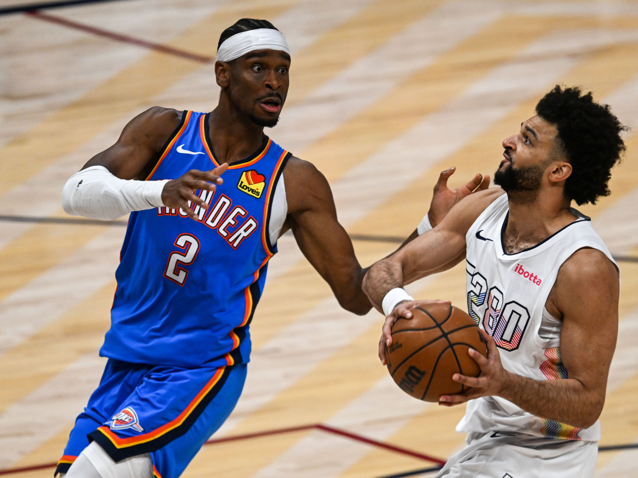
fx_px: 15022
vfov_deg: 1.8
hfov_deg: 2.4
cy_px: 315
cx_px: 359
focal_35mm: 815
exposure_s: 1/2000
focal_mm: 560
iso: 3200
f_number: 4
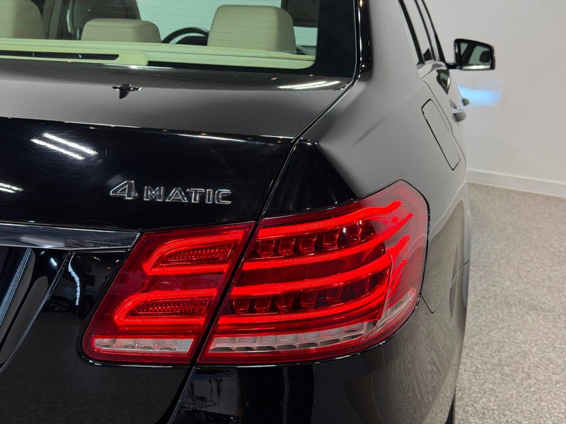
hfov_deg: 39.7
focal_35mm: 48
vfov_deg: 30.3
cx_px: 283
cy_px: 212
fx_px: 785
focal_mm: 6.76
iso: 125
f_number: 1.78
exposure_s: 1/187
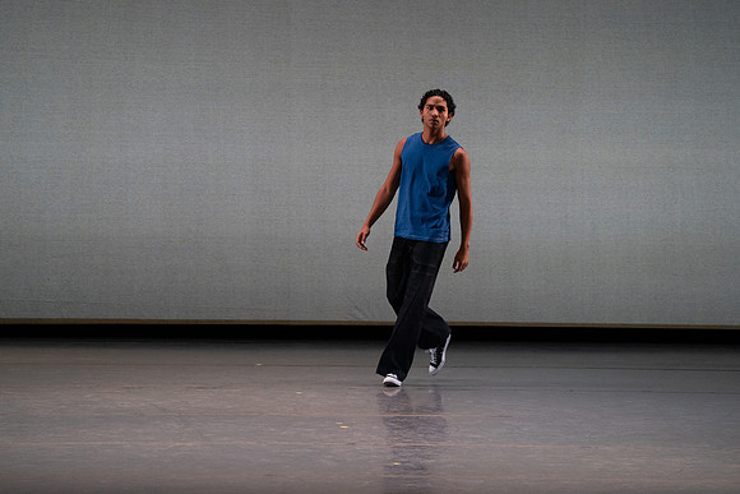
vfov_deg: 4.1
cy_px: 247
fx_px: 6846
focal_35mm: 333
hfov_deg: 6.2
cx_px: 370
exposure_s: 1/400
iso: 5000
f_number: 9
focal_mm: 333
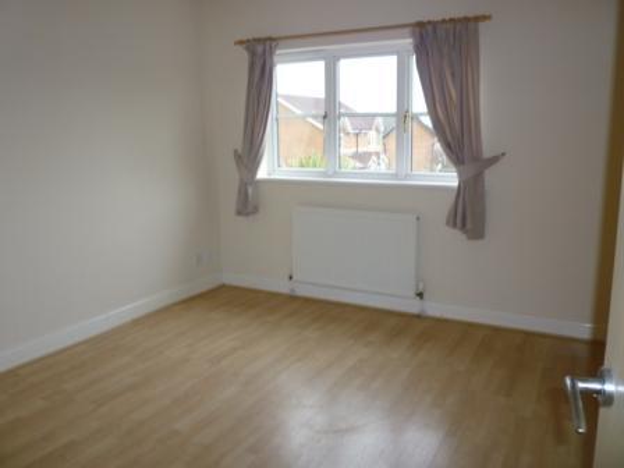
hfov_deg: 61.7
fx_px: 523
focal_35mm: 29
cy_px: 234
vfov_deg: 48.2
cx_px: 312
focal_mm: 5.2
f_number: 3.3
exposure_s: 1/30
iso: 100
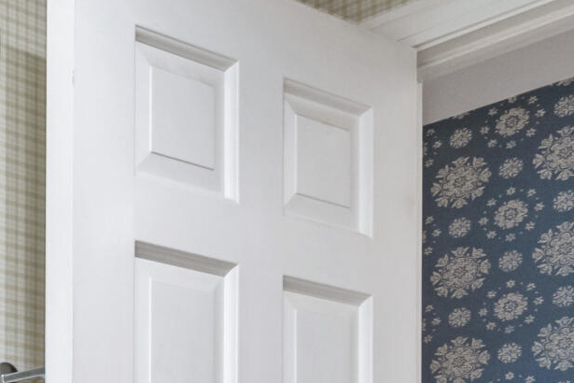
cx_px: -550
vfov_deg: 15.2
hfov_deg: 18.3
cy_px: 686
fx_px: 1244
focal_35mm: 78
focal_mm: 16
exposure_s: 1/30
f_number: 8
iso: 1000
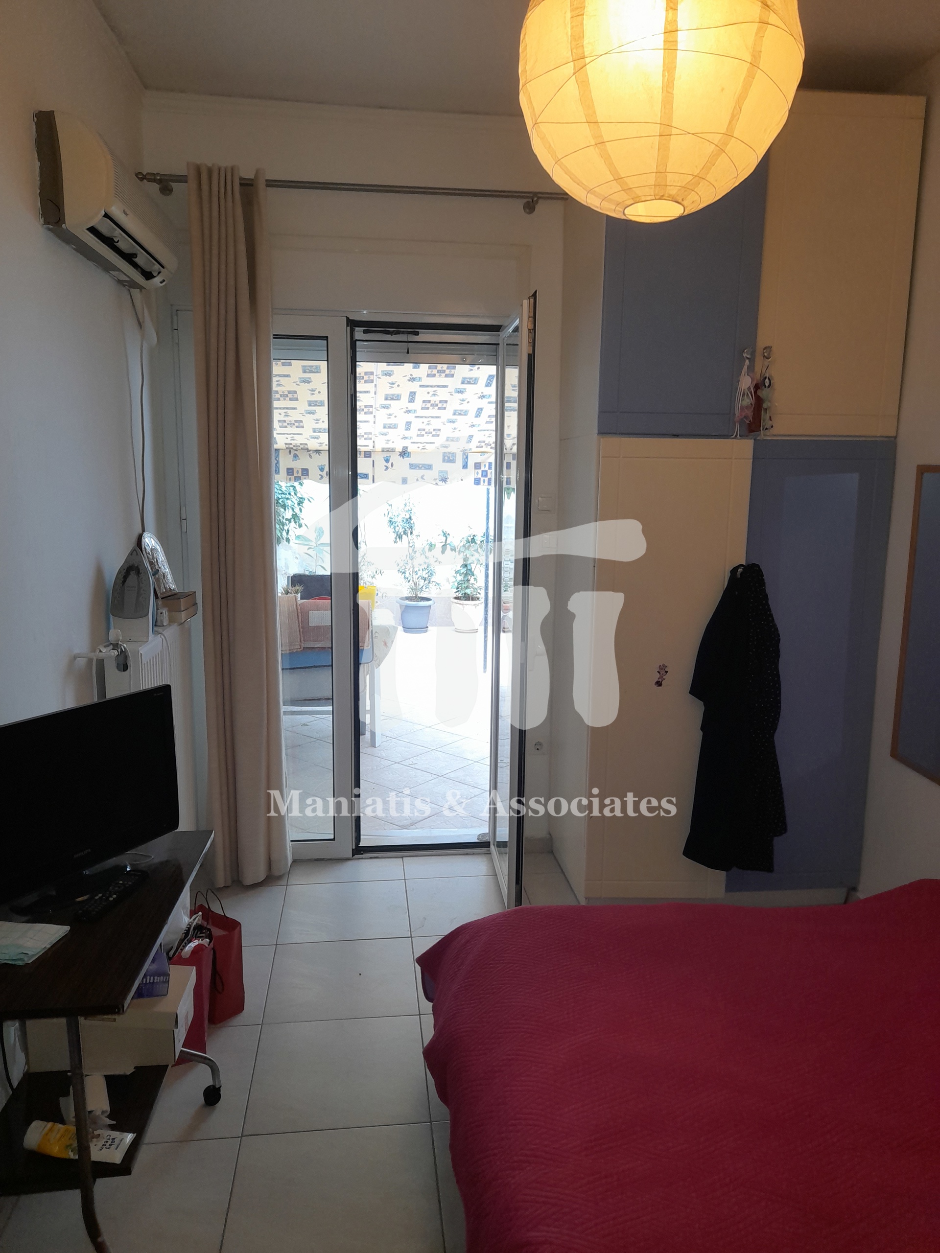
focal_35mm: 25
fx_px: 905
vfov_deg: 69.4
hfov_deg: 54.9
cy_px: 626
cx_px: 470
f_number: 2
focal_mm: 4.6
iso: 80
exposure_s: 1/50
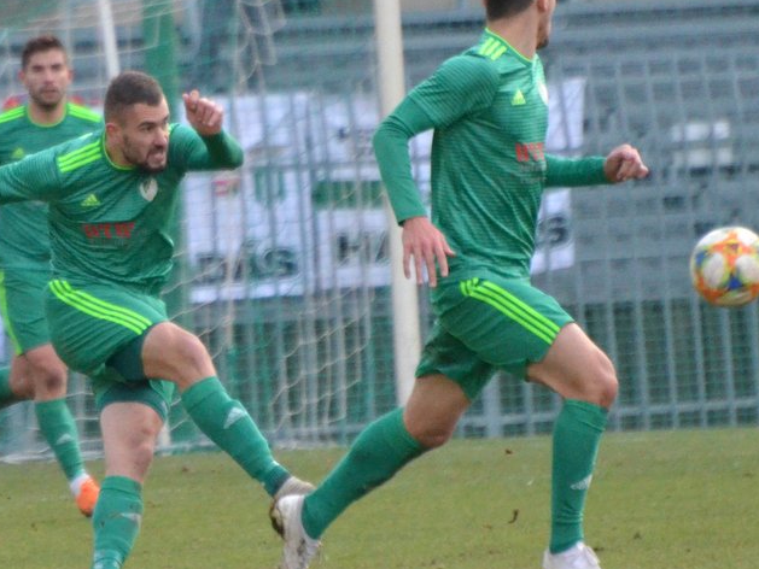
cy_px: 297
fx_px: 18115
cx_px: 404
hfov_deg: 2.4
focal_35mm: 826
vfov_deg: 1.8
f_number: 5.6
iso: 3200
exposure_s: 1/1250
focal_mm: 300
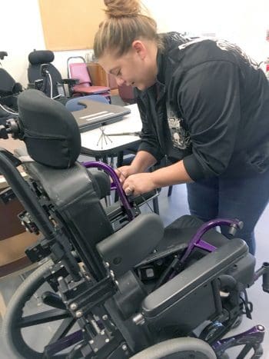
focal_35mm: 29
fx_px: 301
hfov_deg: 48.2
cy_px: 180
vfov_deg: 61.7
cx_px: 134
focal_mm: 4.15
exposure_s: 1/30
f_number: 2.2
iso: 160
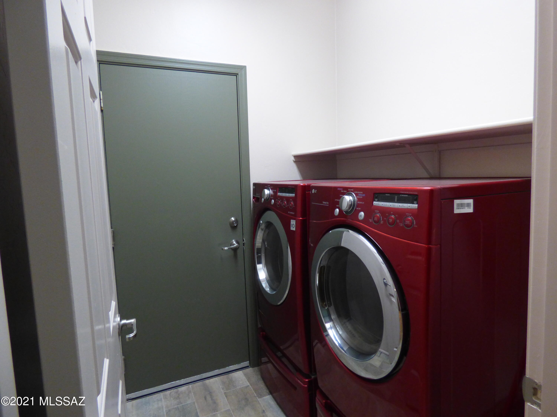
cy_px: 208
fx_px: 322
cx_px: 278
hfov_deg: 81.7
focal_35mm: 20
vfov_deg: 66.0
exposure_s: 1/30
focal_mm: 3.58
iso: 400
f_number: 2.8
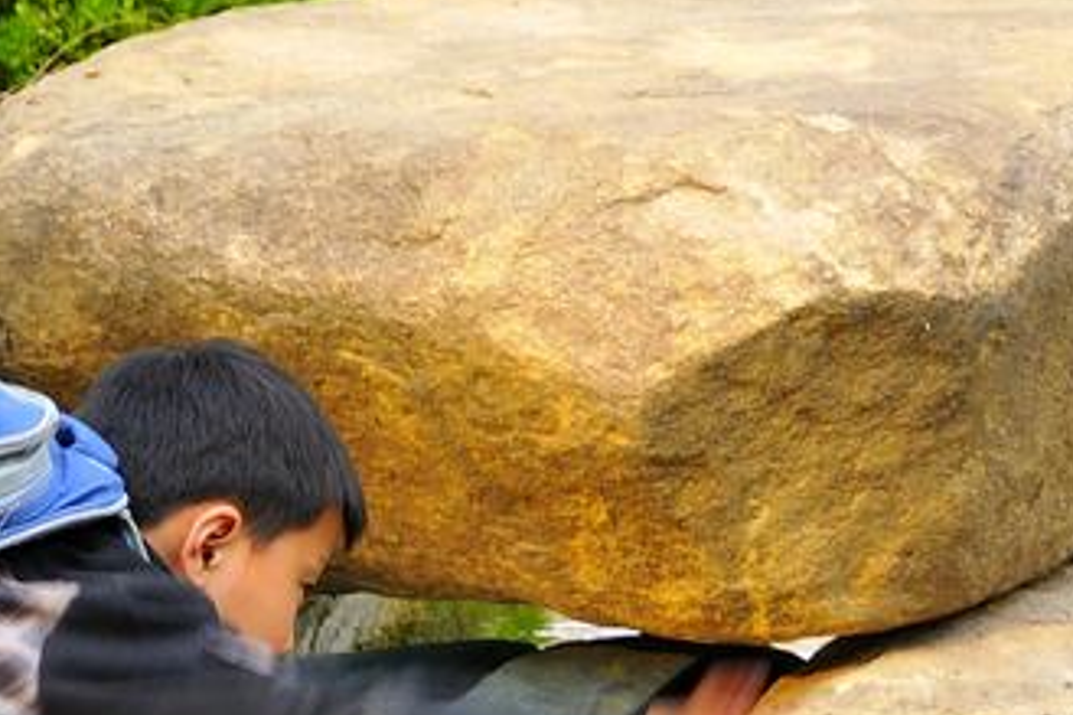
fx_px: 10009
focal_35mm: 336
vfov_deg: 4.1
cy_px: 875
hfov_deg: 6.1
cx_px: 727
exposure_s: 1/25
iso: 200
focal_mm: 72
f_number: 8
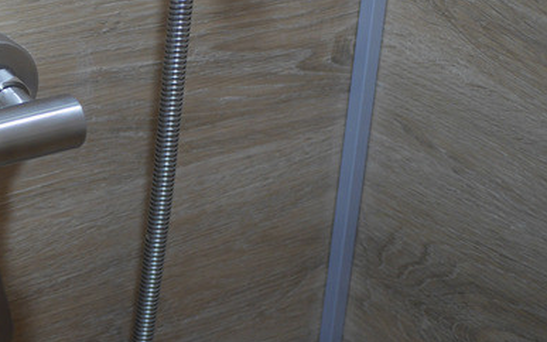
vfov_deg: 17.4
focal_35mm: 74
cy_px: 32
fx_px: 1103
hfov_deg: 25.7
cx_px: -59
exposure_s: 1/80
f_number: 1.7
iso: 200
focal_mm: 15
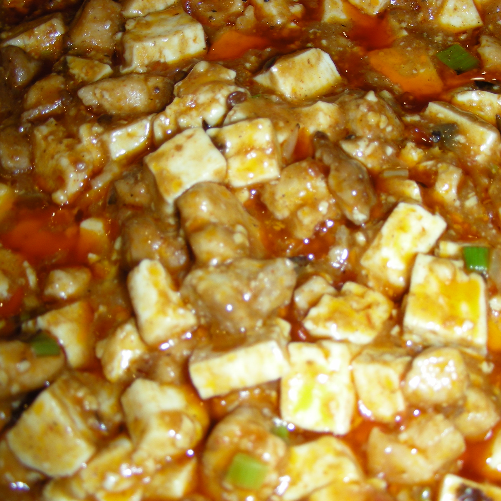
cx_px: 274
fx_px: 737
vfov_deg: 37.6
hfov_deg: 37.5
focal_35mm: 45
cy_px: 250
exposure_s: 1/60
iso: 50
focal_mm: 6.3
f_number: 3.5
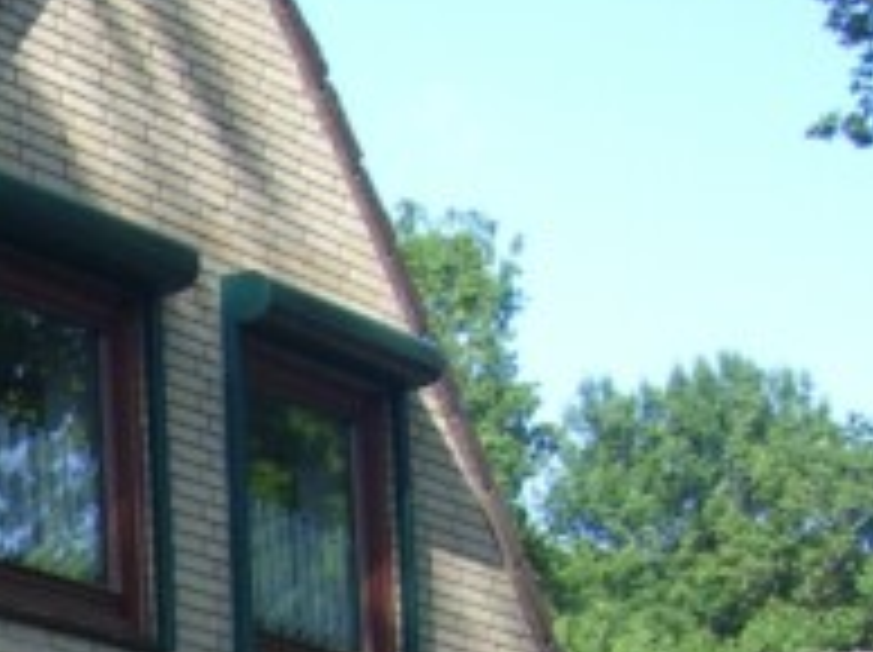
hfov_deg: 12.0
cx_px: -454
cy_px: 1138
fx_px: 3955
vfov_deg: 9.1
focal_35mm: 157
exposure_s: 1/160
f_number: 4.3
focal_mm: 6.2
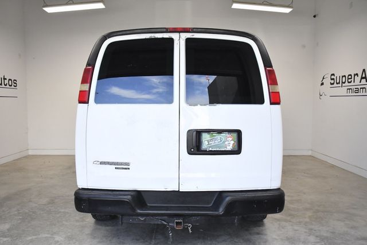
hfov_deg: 57.2
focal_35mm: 33
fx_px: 336
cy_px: 122
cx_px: 184
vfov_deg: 40.0
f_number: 3.5
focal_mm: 22
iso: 2500
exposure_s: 1/2500
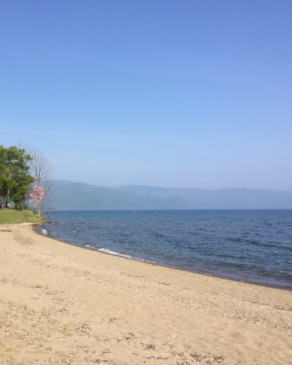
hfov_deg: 38.4
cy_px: 182
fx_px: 411
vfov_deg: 47.9
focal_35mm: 38
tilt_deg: +4.8
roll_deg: +1.3
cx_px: 82
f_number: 2.2
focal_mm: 4.15
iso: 32
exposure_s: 1/2283
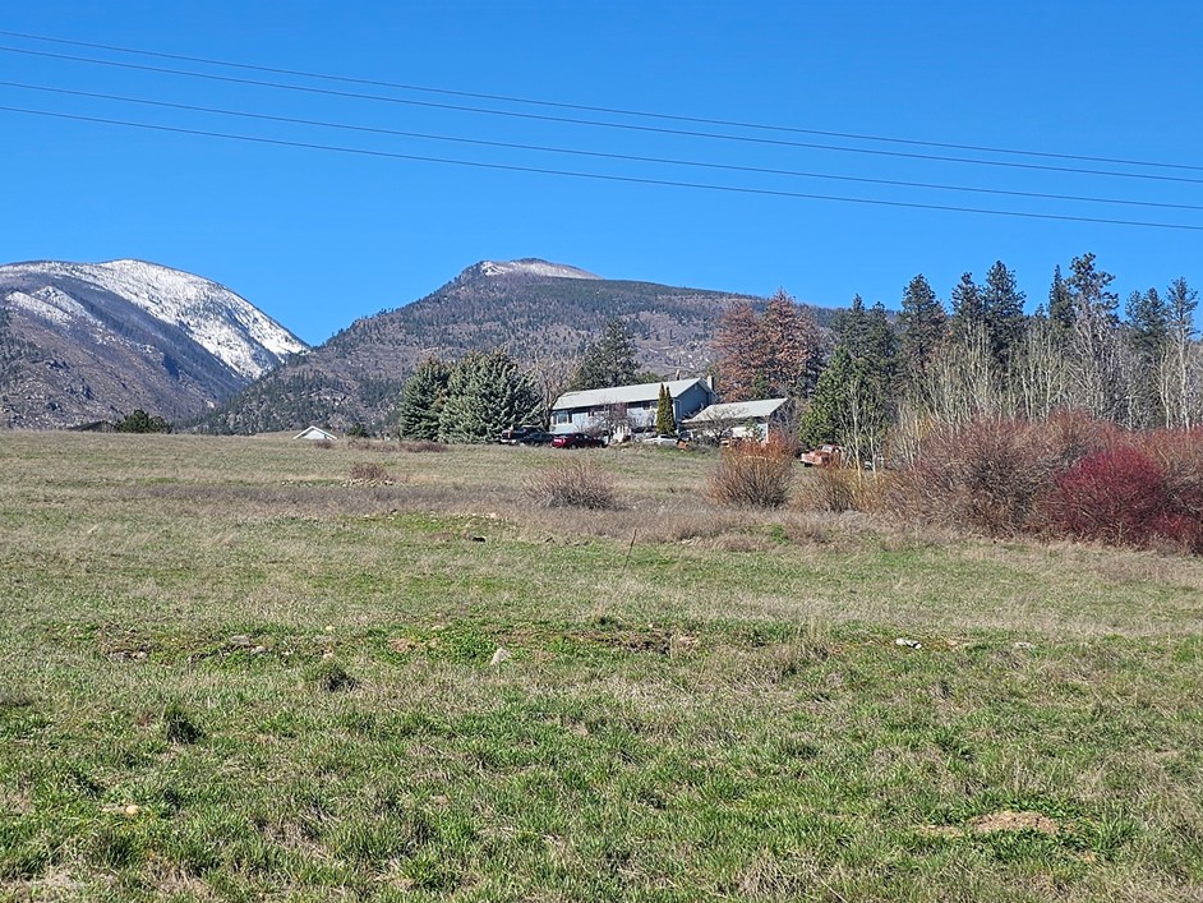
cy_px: 498
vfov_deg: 29.1
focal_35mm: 50
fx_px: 1738
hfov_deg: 37.4
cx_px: 328
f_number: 1.7
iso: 10
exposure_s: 1/887
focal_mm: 6.3
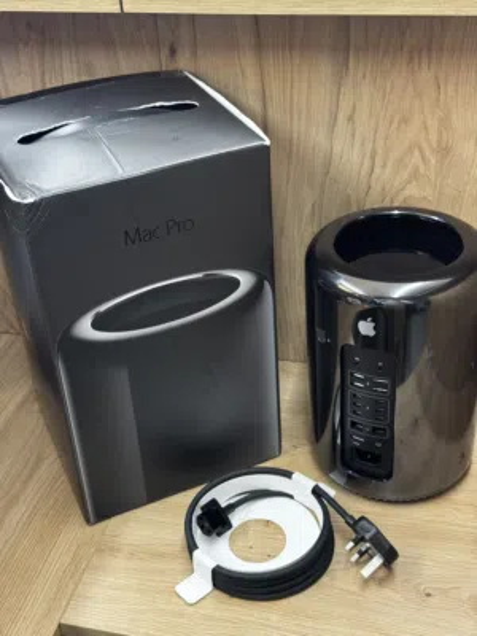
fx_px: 882
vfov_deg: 39.7
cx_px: 238
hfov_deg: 30.3
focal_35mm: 48
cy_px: 318
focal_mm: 6.76
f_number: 1.78
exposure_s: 1/33
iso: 250
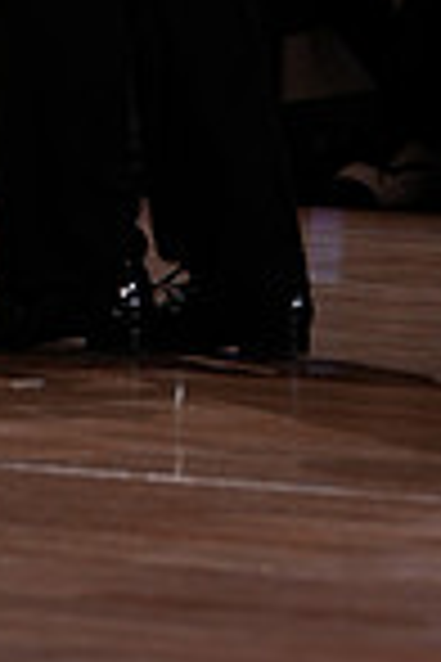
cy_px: -549
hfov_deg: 1.7
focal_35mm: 789
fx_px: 14497
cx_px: 304
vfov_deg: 2.6
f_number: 3.5
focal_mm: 200
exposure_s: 1/400
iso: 500
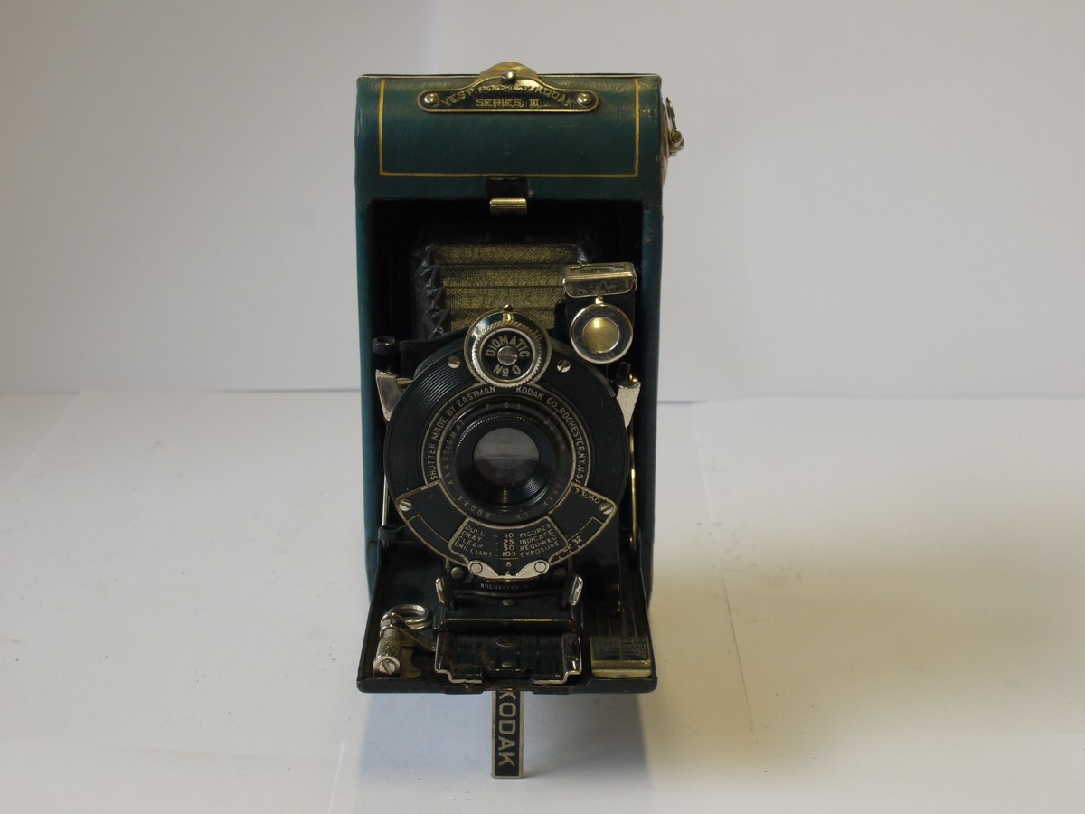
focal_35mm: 60
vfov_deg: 24.4
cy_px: 407
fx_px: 1881
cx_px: 542
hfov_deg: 32.2
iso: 400
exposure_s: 1/30
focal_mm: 30
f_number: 11
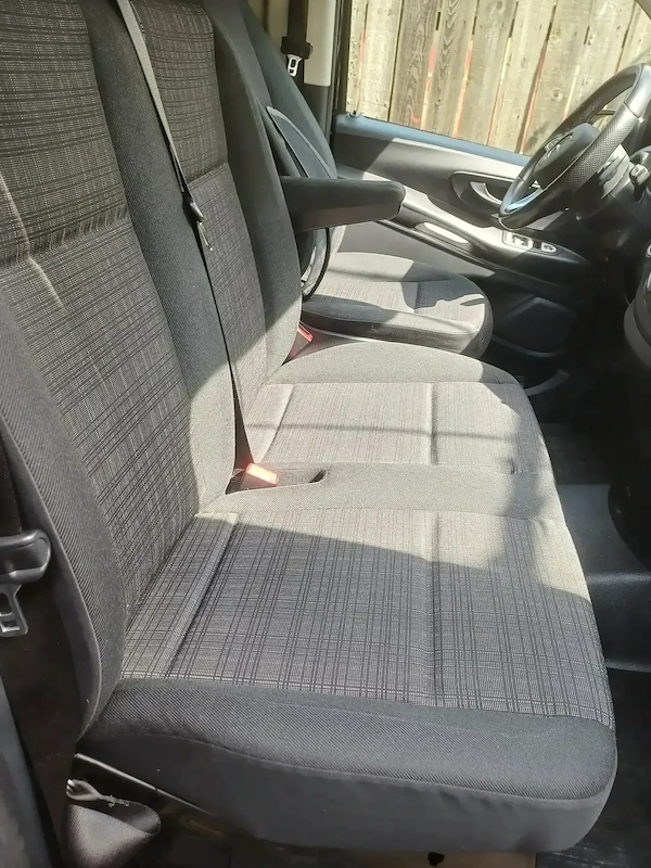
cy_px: 434
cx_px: 326
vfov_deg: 69.4
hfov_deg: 54.9
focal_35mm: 25
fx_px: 627
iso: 50
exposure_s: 1/60
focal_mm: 4.65
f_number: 1.8
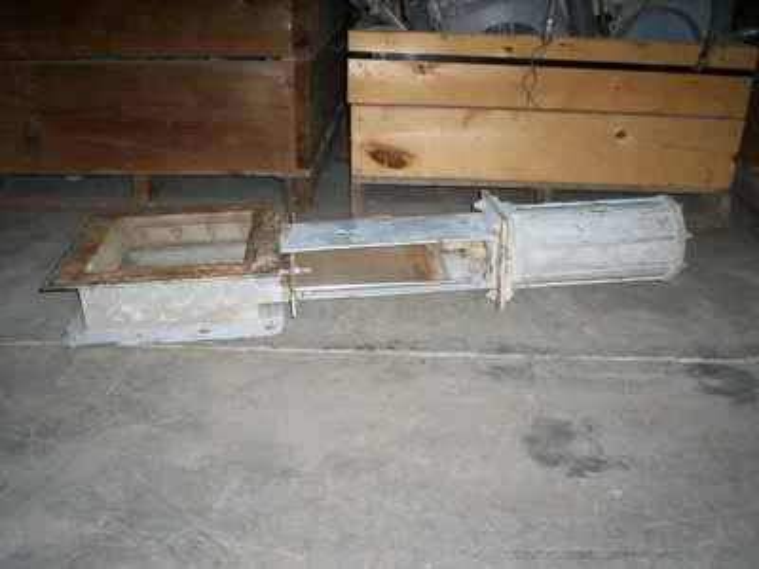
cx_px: 380
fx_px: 789
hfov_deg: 51.4
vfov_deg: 39.7
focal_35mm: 36
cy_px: 284
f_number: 4.5
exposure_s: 1/64
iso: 140
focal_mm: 5.9
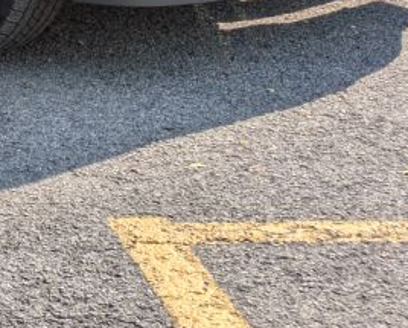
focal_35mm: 190
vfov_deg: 8.0
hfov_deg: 9.8
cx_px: -210
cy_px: -192
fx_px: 2297
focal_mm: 5.43
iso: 47
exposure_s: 1/1247
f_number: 1.89
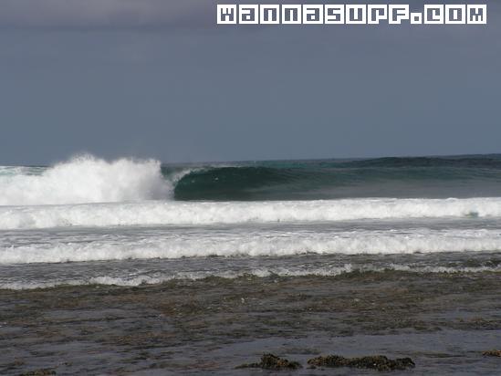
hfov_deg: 12.4
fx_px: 2302
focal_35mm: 159
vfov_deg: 9.3
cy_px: 188
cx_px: 250
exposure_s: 1/1600
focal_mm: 26.5
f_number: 4.8
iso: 64
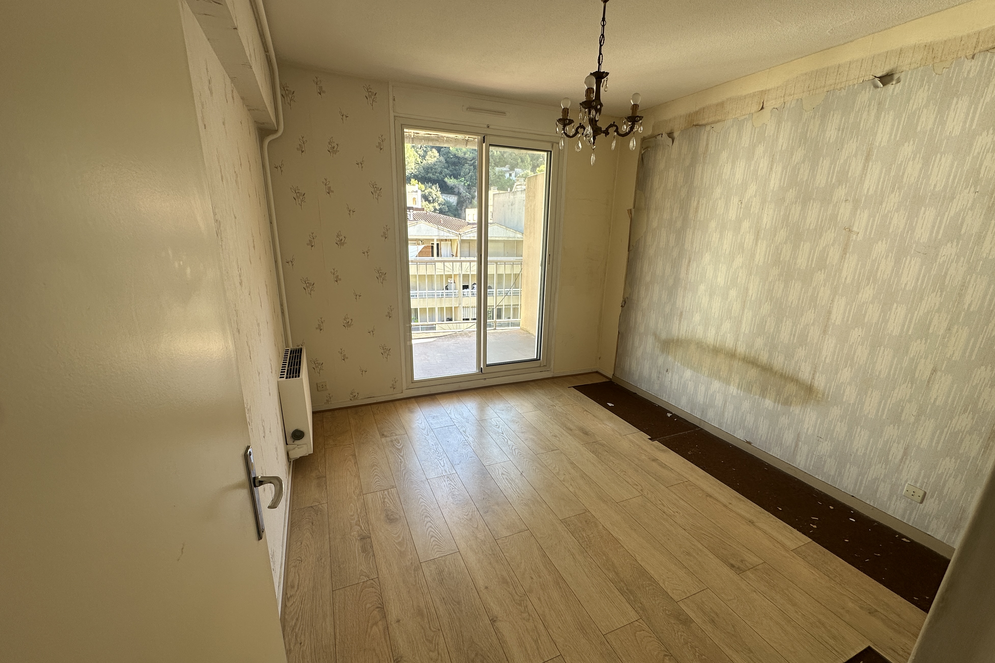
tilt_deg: -16.8
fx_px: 415
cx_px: 501
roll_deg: -1.7
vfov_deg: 77.2
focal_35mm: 15
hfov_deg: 100.4
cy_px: 351
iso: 50
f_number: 2.2
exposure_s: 1/99
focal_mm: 2.22
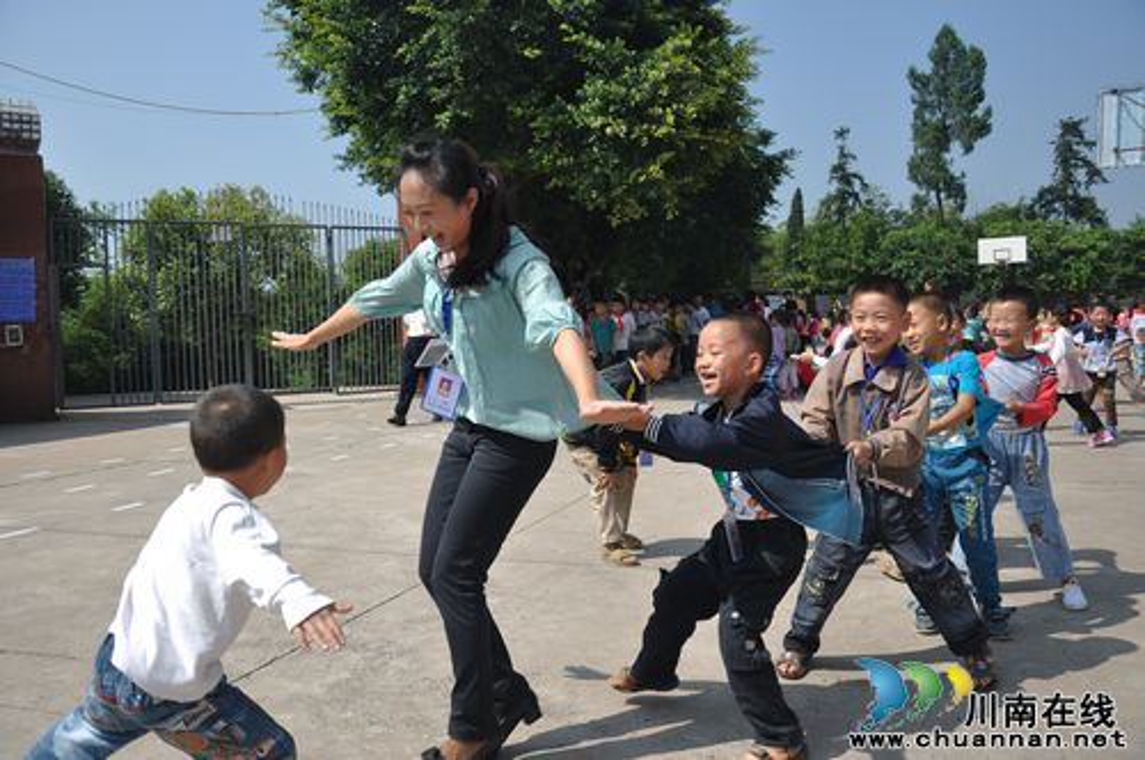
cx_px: 572
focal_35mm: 32
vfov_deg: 41.6
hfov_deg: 59.6
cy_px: 380
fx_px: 1001
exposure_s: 1/750
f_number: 4.8
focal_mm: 21
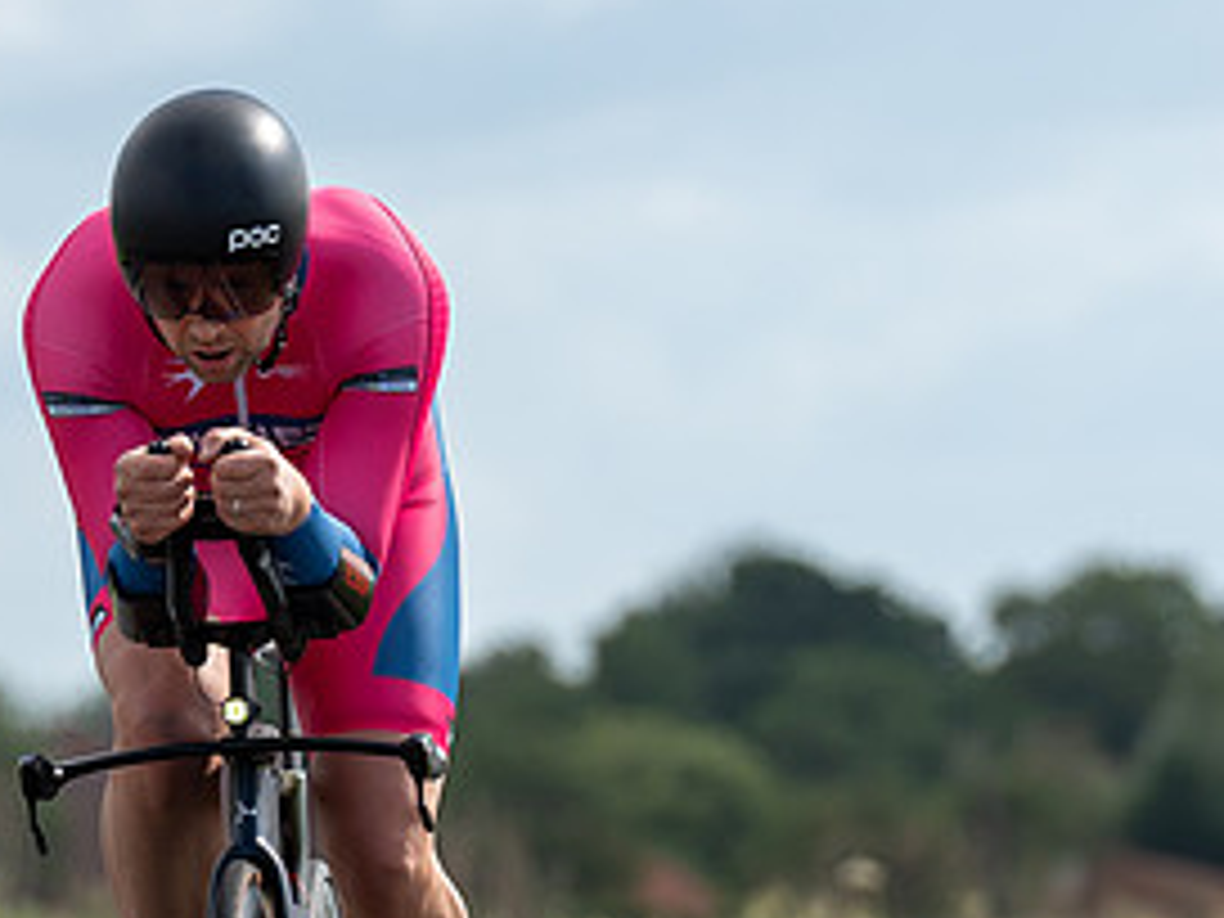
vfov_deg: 2.0
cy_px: 883
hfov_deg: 2.7
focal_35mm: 745
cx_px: 266
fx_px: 26343
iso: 100
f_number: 4.5
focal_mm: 191
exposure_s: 1/1000
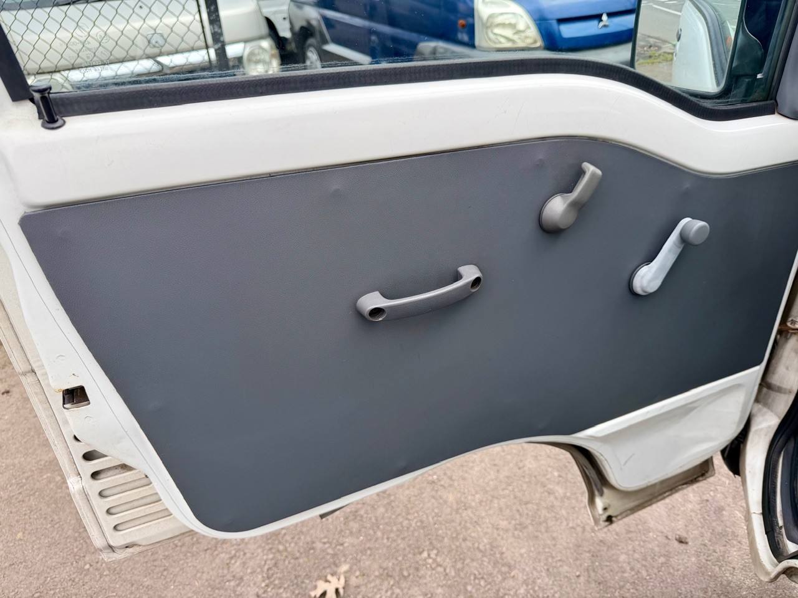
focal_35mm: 24
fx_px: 553
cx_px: 399
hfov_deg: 71.6
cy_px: 299
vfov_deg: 56.8
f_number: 1.78
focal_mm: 6.76
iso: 100
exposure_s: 1/849
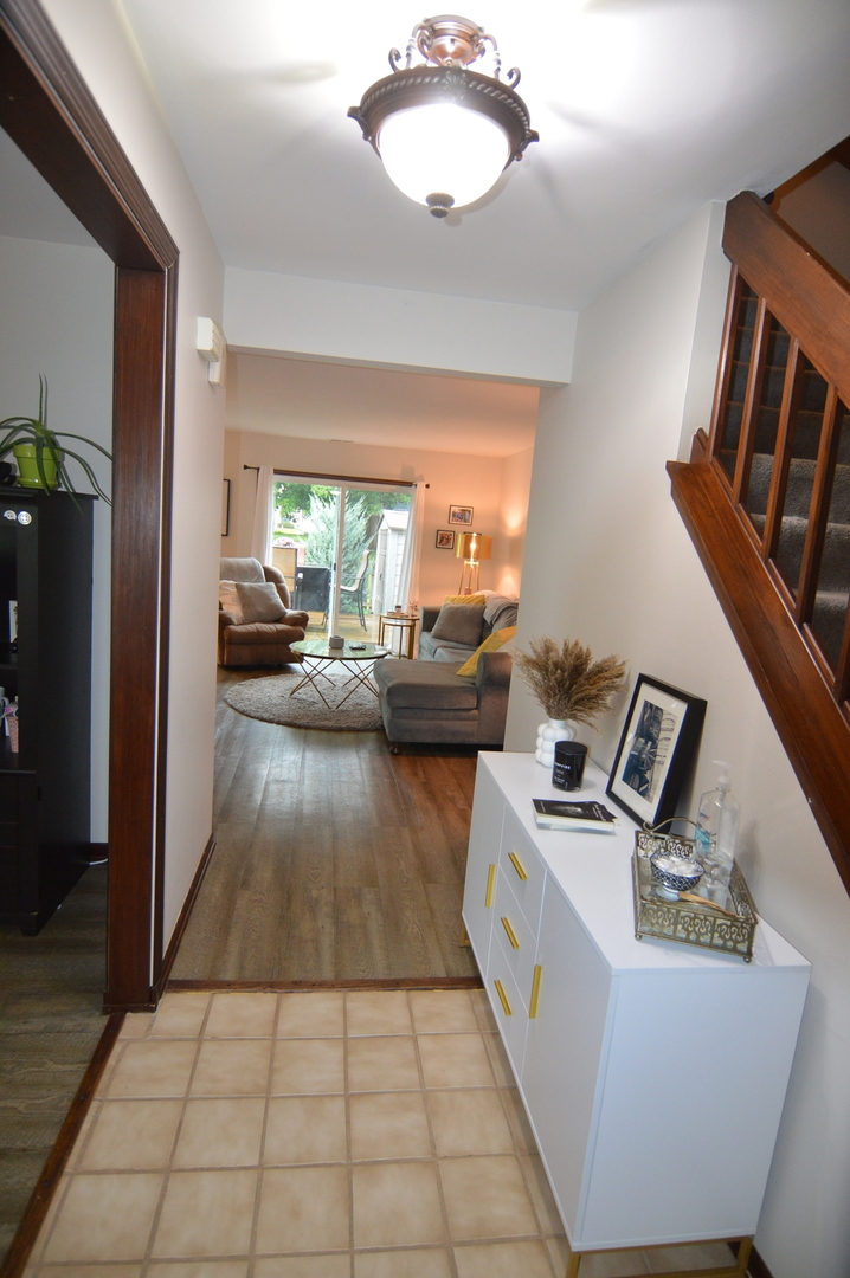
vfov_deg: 90.1
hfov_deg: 67.3
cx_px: 425
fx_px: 639
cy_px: 639
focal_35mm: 18
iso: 800
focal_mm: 12
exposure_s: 1/60
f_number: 4
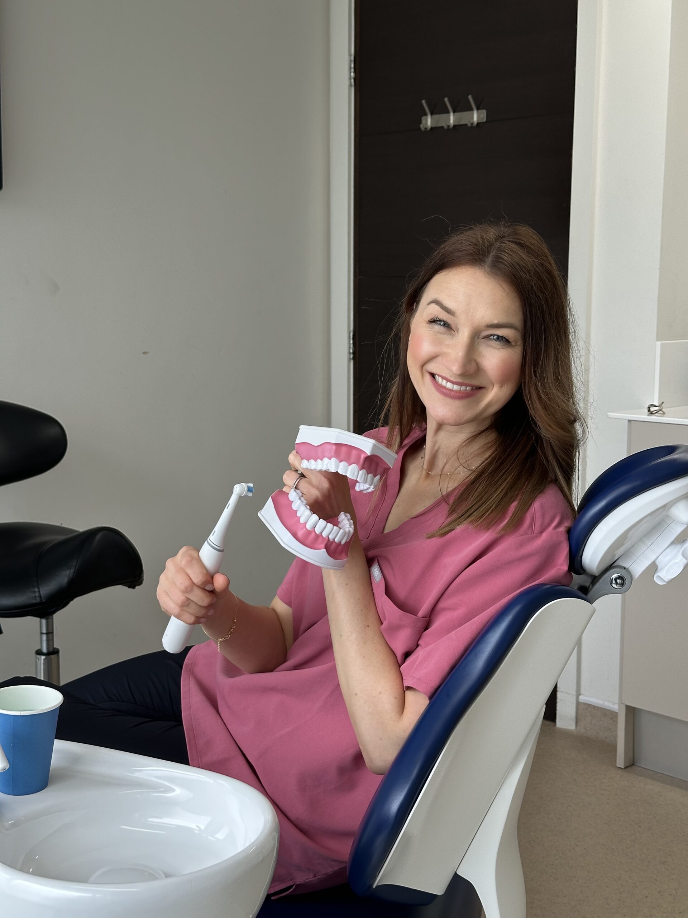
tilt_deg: -8.5
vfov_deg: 39.7
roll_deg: -0.9
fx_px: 1272
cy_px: 459
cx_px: 344
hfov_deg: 30.3
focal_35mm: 48
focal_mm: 6.86
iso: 50
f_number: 1.78
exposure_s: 1/133
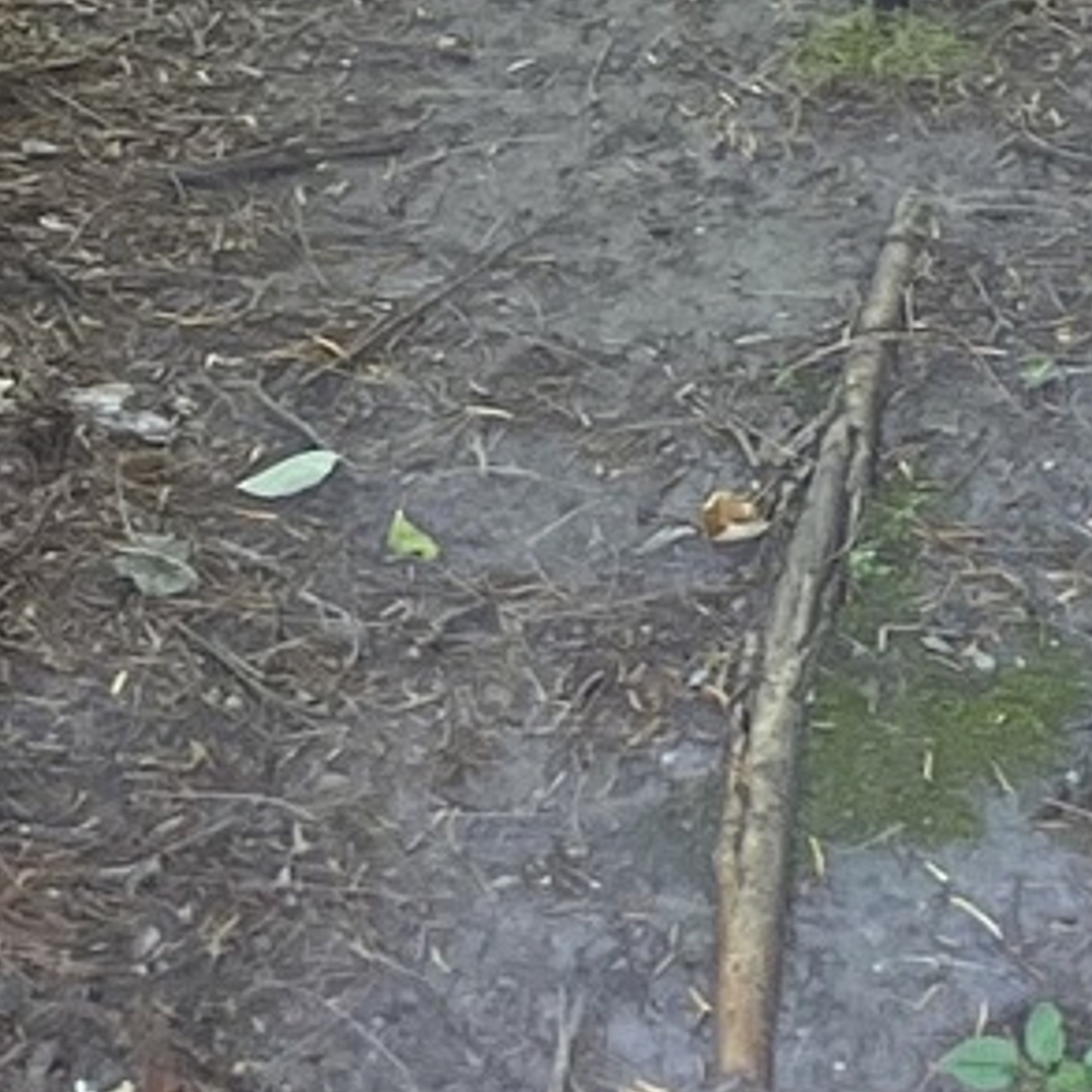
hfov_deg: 9.7
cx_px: 537
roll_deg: +0.2
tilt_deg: -8.5
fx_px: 6460
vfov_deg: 8.3
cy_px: -2087
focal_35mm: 181
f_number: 1.6
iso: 50
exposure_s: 1/122
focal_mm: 5.1
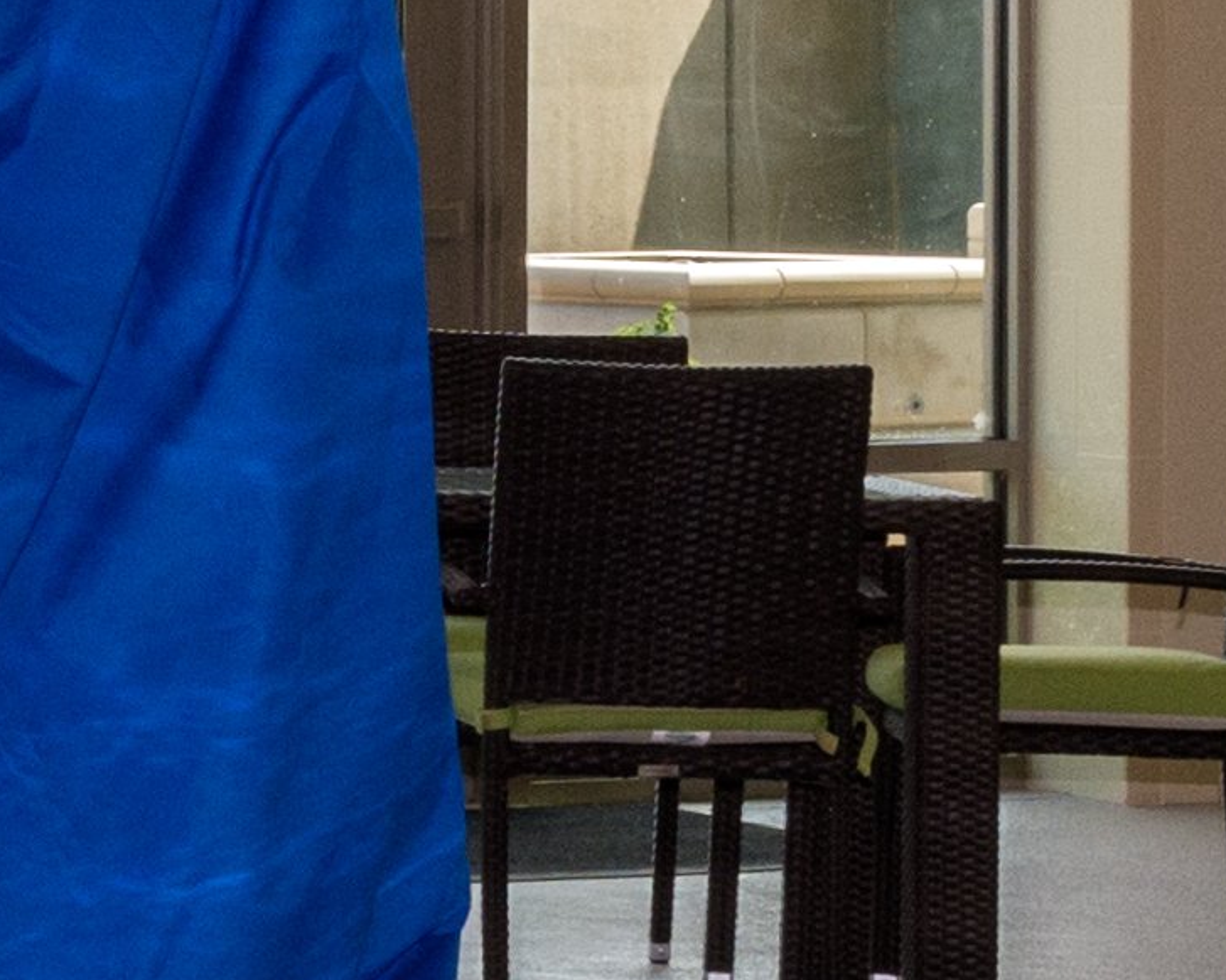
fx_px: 10119
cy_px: 967
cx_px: -1140
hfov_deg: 6.7
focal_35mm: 279
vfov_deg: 5.5
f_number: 6.3
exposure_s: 1/160
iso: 320
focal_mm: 24
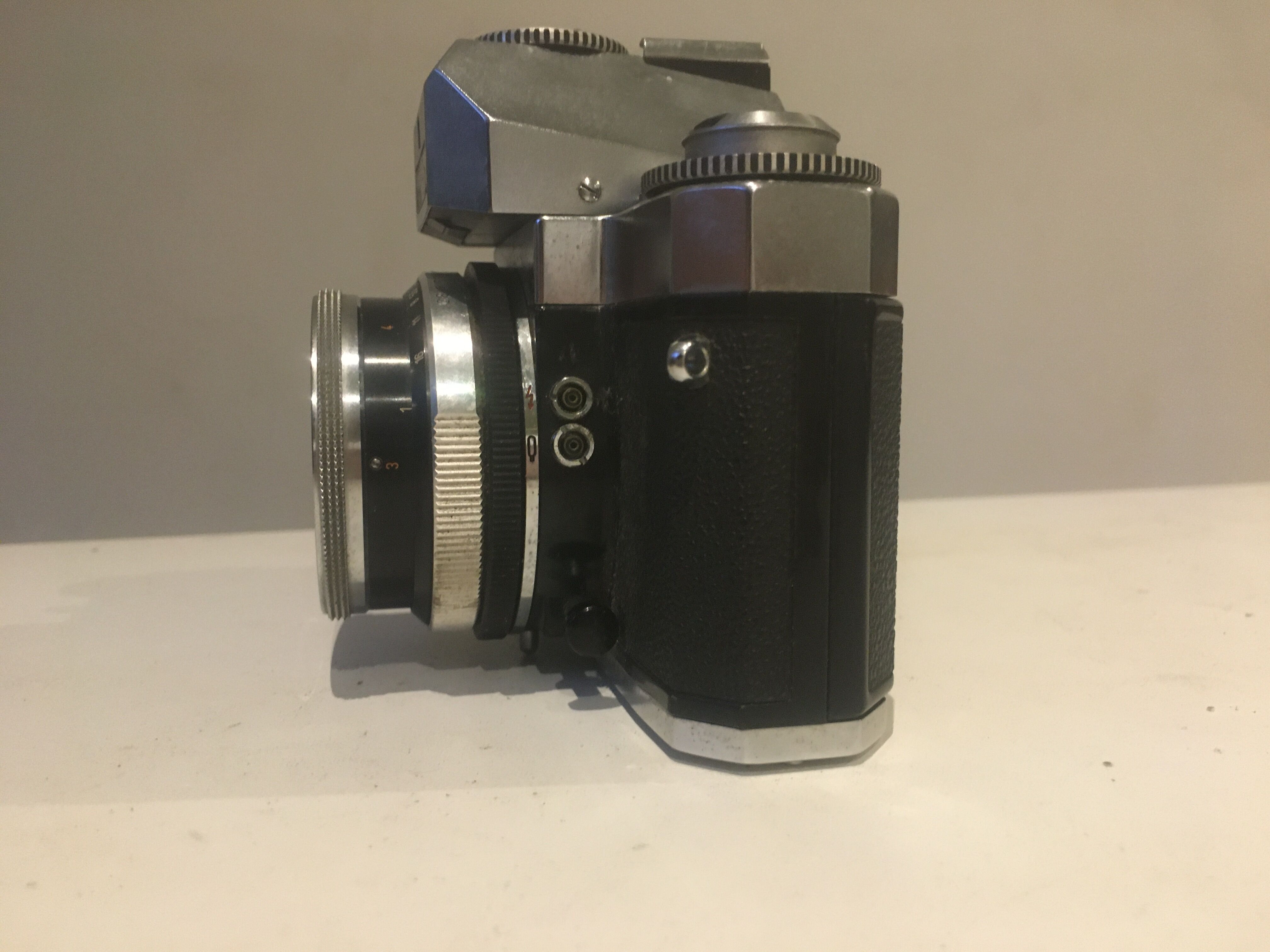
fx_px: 1064
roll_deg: +0.7
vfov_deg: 48.2
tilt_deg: -4.2
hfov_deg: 61.7
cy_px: 476
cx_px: 635
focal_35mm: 29
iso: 200
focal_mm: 4.15
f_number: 2.2
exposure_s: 1/20
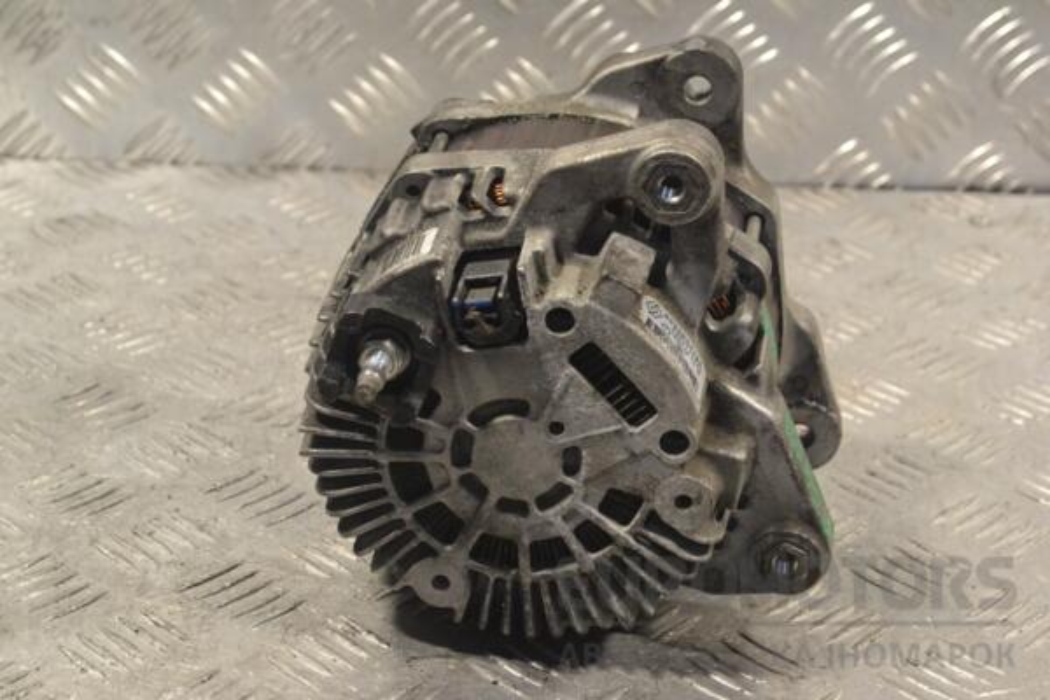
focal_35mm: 82
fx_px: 2406
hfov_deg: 24.6
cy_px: 350
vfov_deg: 16.6
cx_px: 525
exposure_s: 1/320
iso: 3200
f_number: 9
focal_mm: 55
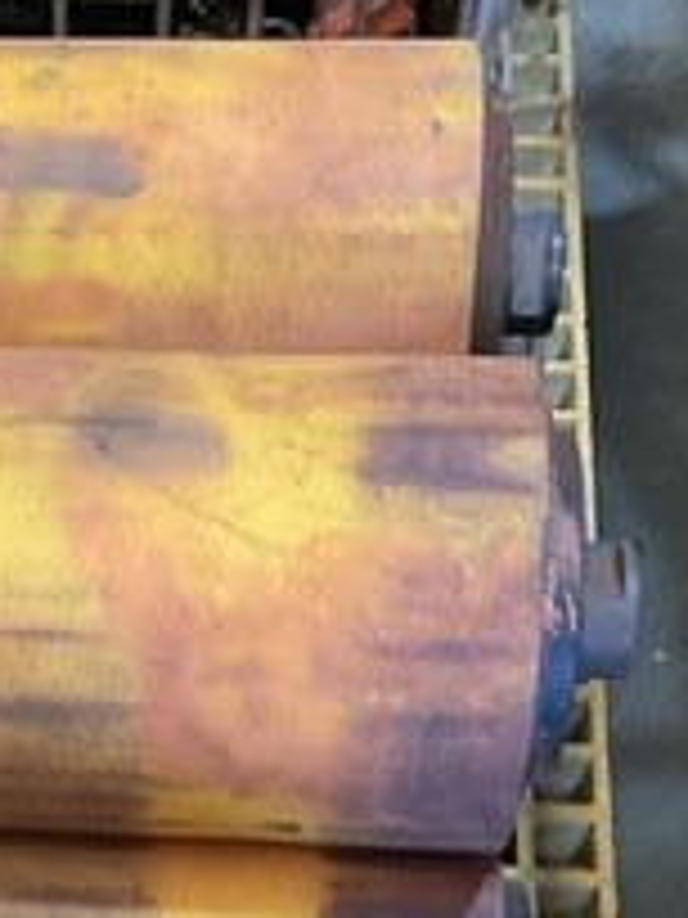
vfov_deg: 21.1
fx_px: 2412
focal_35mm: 91
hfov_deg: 15.7
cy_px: 810
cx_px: -94
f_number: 1.8
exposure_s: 1/60
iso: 160
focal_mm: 3
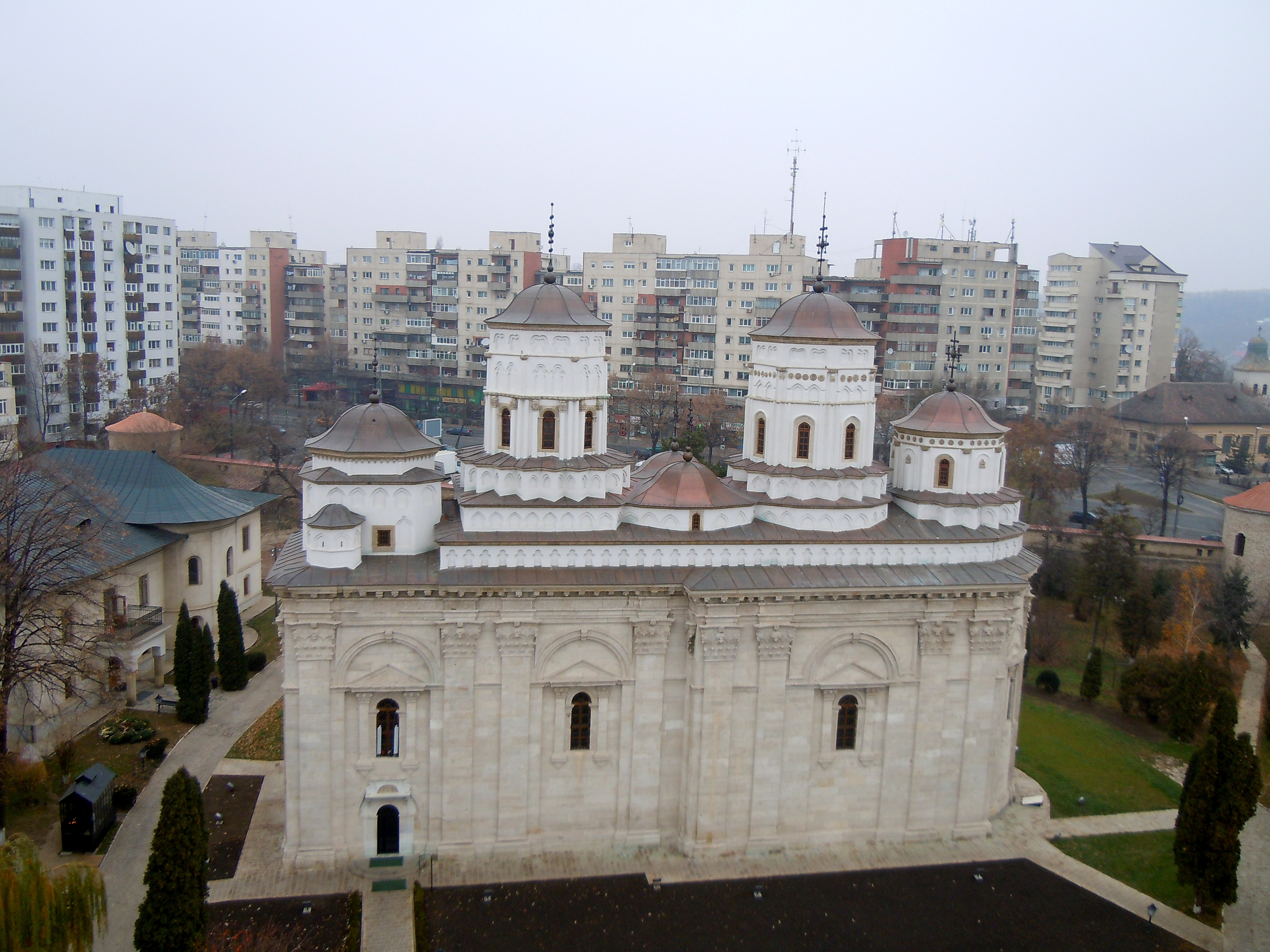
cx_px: 635
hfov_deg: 60.0
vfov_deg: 46.8
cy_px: 476
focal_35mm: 30
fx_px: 1101
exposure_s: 1/80
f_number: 3.5
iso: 100
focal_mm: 5.4
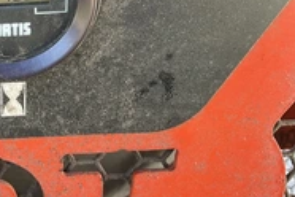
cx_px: -3
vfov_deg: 20.6
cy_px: 25
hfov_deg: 28.9
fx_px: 533
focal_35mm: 65
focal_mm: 3
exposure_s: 1/122
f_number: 1.8
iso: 50
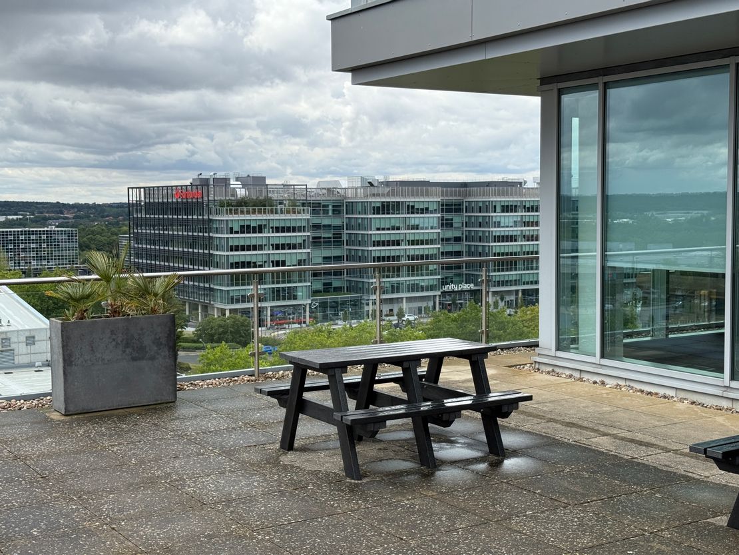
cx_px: 370
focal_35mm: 48
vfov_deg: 30.3
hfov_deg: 39.6
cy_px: 278
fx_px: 1025
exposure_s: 1/3226
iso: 64
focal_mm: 6.76
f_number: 1.78
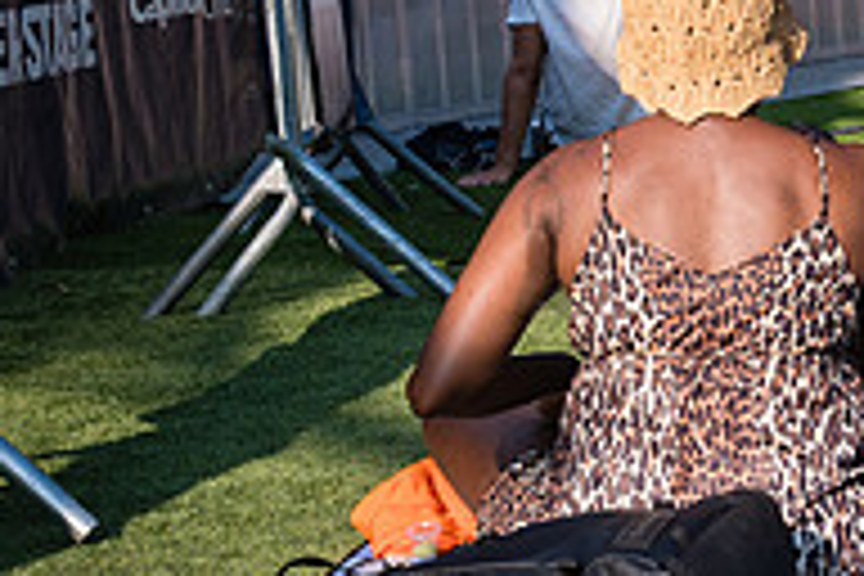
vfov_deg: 9.5
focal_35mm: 145
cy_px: 164
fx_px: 3480
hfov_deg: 13.6
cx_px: 1138
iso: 400
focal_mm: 38
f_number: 4.5
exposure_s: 1/1600
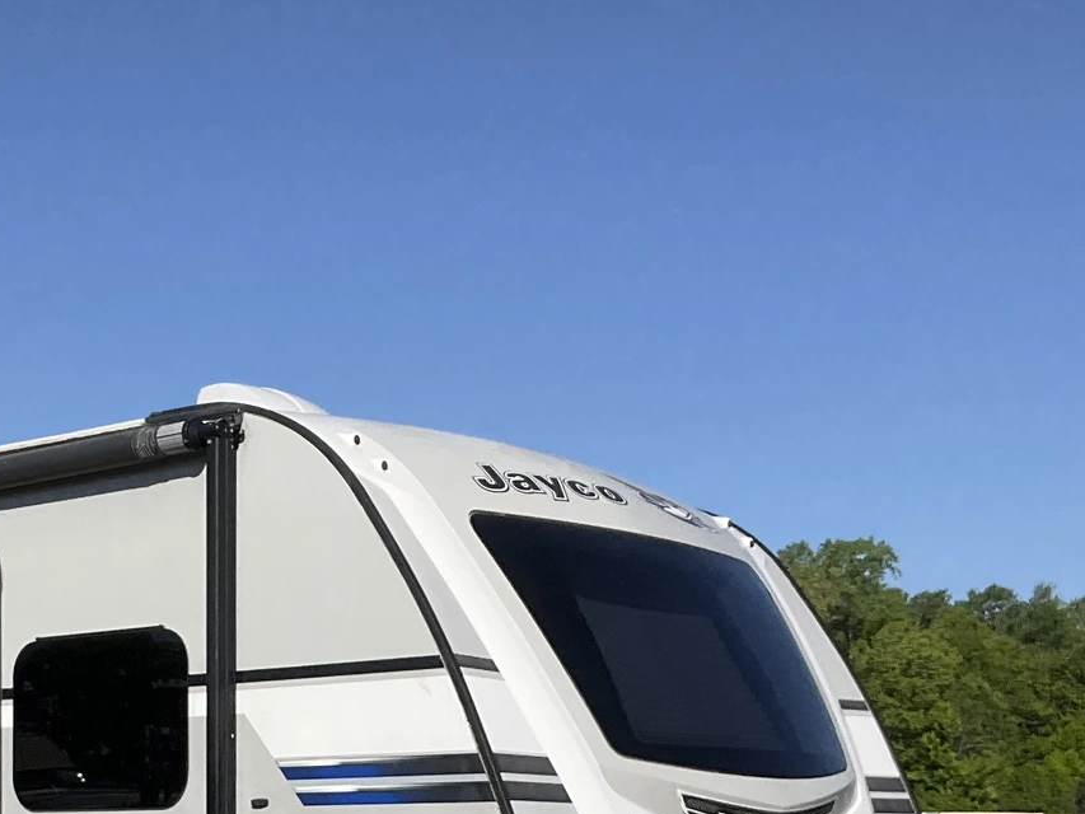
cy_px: 890
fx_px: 2132
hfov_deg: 28.2
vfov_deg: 20.6
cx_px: 301
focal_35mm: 68
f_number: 1.8
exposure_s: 1/2801
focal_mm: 3
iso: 25
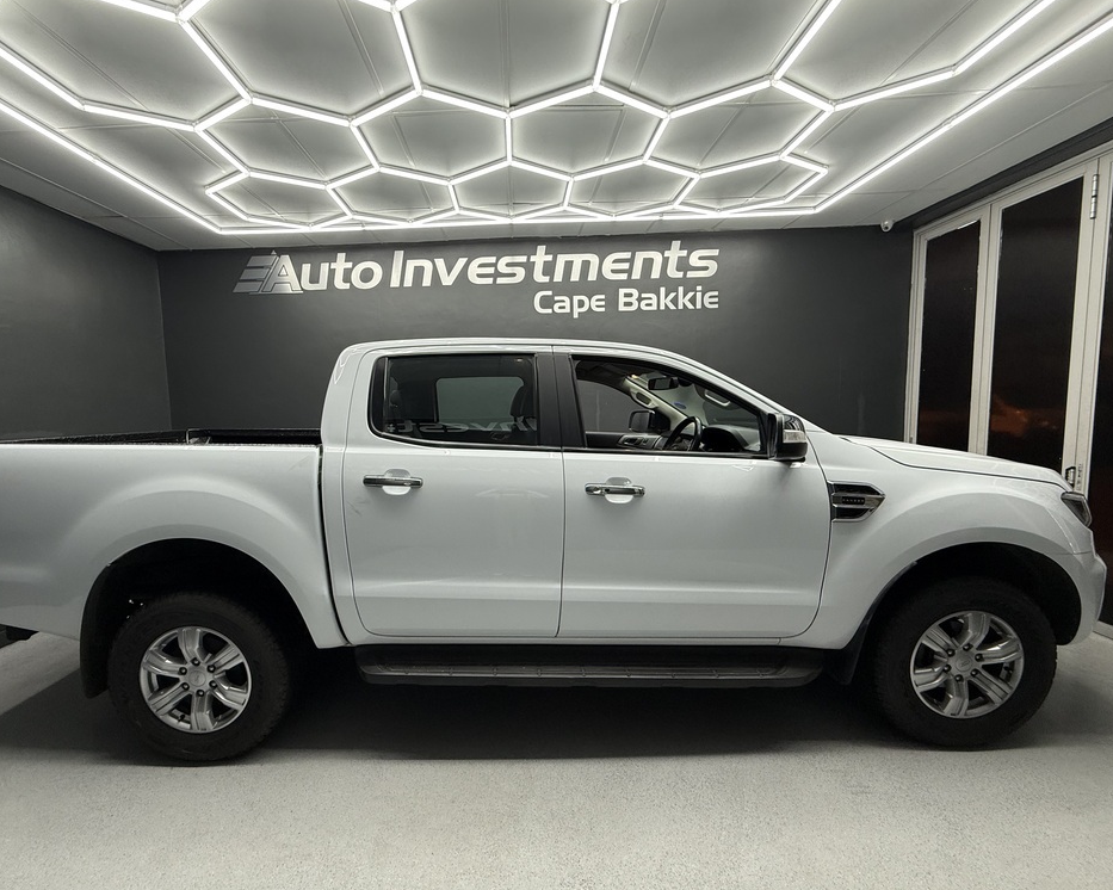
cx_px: 508
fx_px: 494
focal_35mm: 15
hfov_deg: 96.6
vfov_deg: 84.0
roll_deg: +1.8
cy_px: 452
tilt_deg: -4.7
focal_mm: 2.22
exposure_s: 1/100
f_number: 2.2
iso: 160
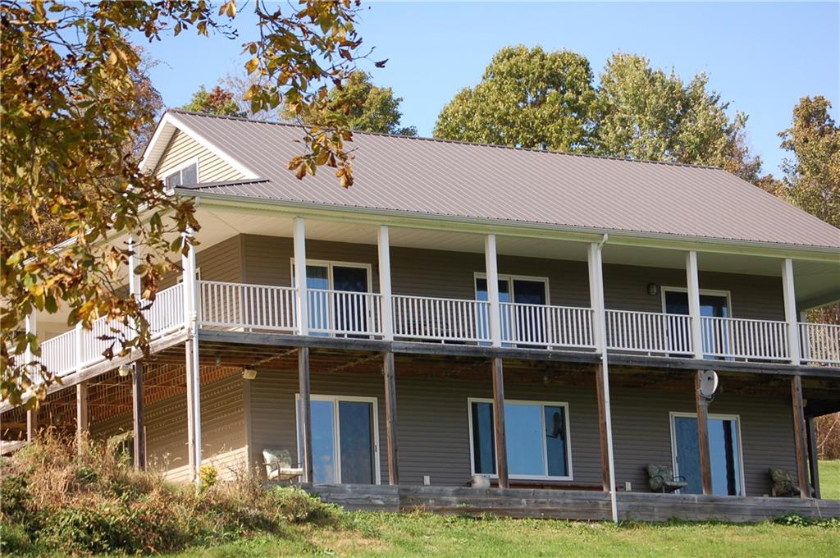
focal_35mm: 112
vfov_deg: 12.1
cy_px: 279
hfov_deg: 18.2
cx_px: 420
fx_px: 2622
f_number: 5.6
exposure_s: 1/500
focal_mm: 75
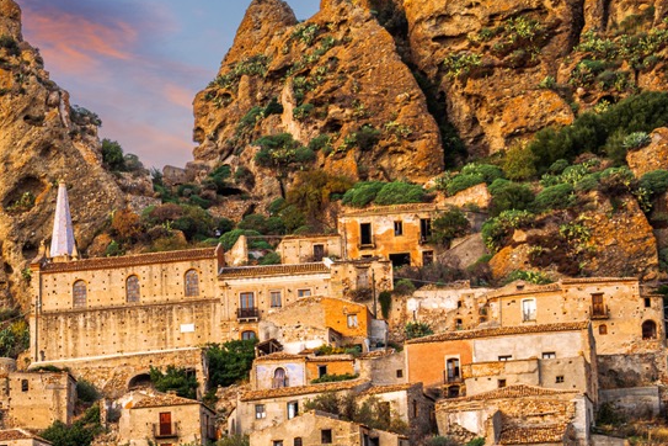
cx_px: -148
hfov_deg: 18.2
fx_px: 1967
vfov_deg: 12.8
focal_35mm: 106
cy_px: 426
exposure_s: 1/3
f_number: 11
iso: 64
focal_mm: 32
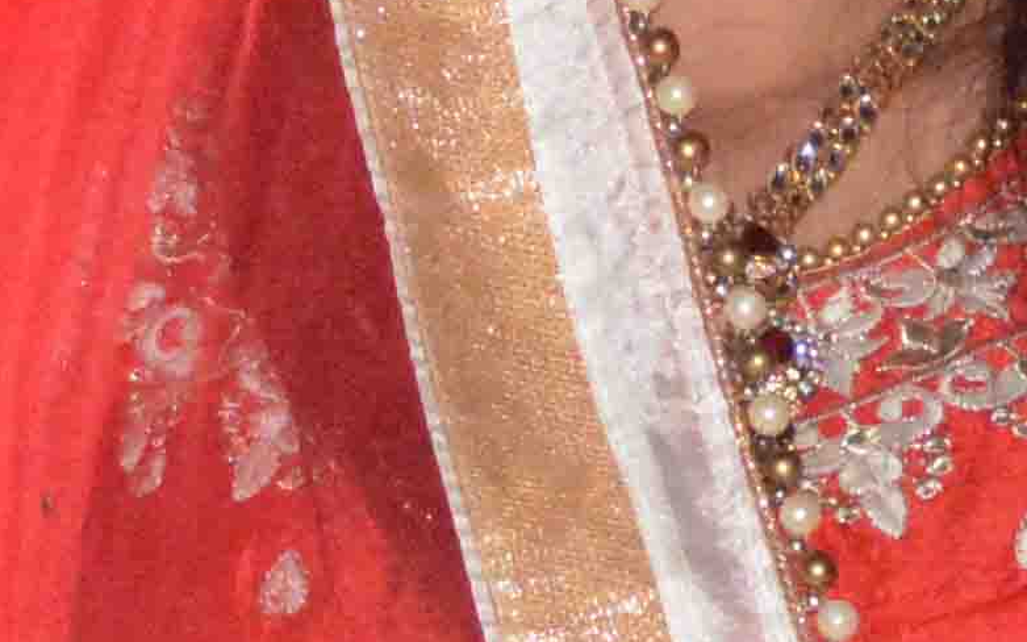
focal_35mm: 998
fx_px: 27929
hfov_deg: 2.1
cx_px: -329
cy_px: 129
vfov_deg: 1.3
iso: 6400
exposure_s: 1/200
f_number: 4.8
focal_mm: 85
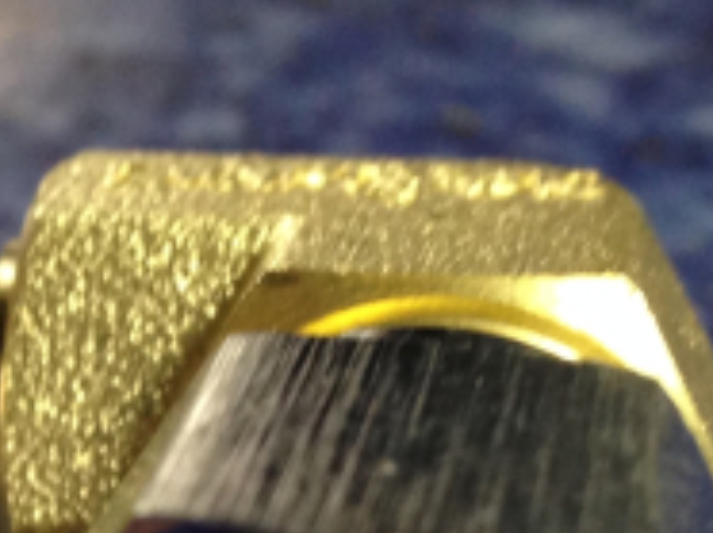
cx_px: 169
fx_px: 2921
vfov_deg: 9.9
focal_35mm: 142
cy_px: 928
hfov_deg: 13.9
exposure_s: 1/20
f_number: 2.4
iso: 100
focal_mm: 4.12
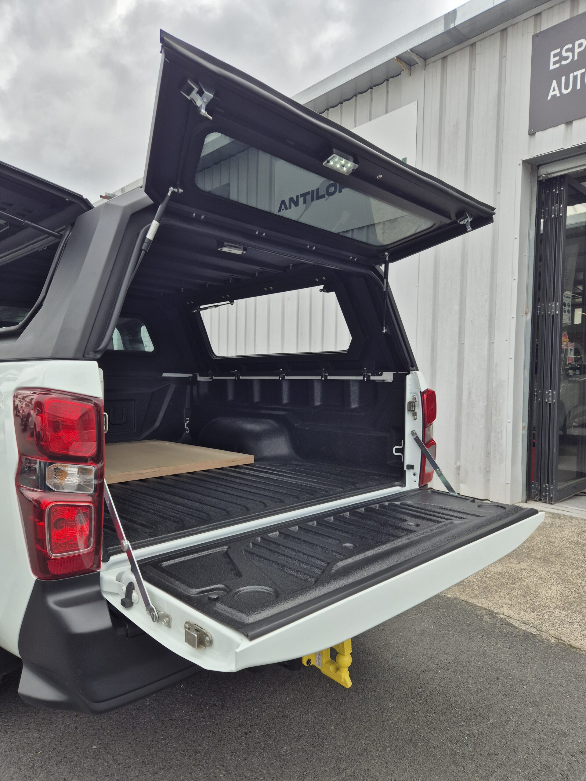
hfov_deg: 58.9
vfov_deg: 73.9
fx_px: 519
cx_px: 293
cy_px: 390
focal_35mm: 23
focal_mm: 5.4
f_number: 1.8
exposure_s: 1/1380
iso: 25
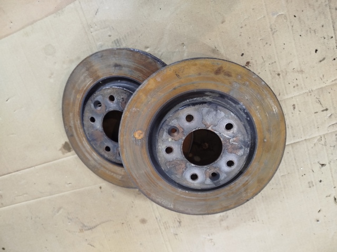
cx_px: 168
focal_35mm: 24
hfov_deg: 71.6
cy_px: 126
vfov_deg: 56.8
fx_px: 234
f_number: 1.7
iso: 500
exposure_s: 1/25
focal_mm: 5.31
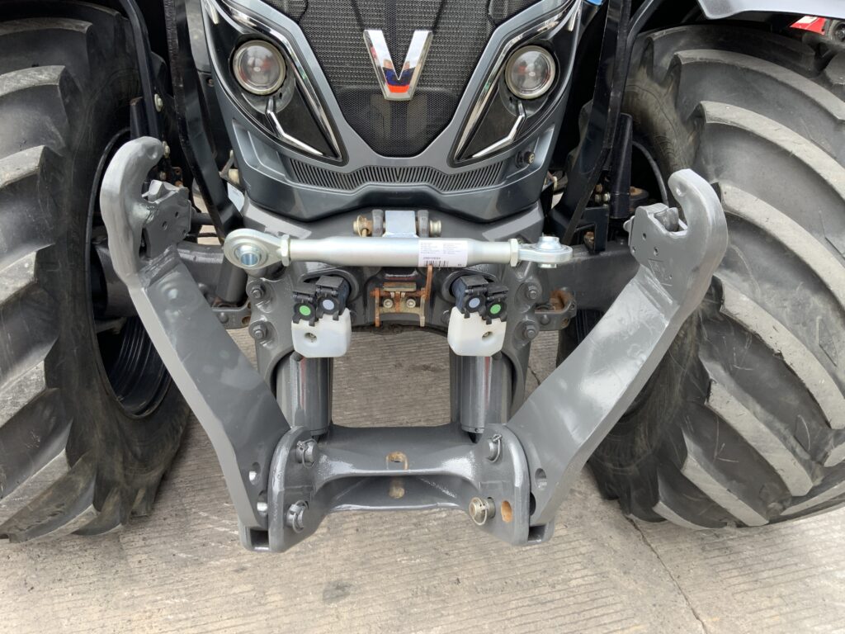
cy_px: 317
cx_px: 422
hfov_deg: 61.7
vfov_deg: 48.2
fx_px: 708
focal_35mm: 29
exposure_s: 1/255
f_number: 1.8
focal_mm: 3
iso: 16
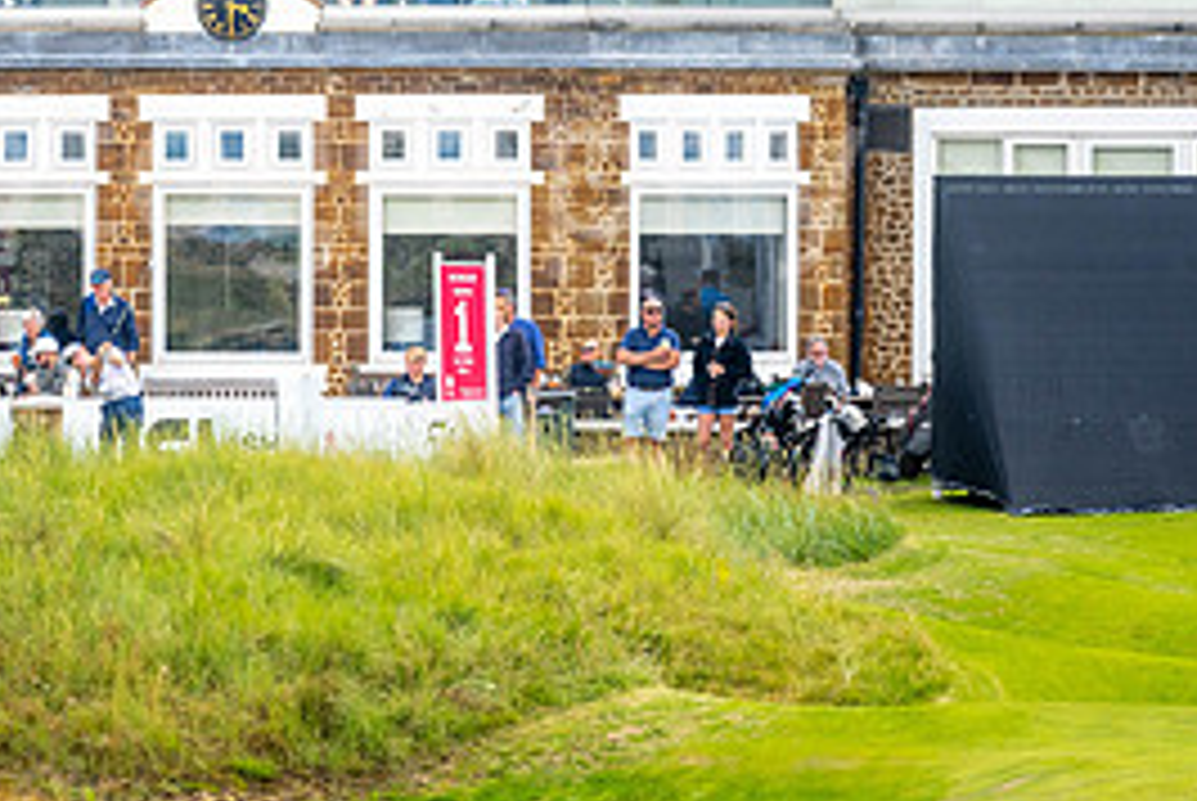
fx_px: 21736
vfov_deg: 2.1
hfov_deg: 3.2
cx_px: 292
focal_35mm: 653
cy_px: -47
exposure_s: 1/800
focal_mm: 300
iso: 200
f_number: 4
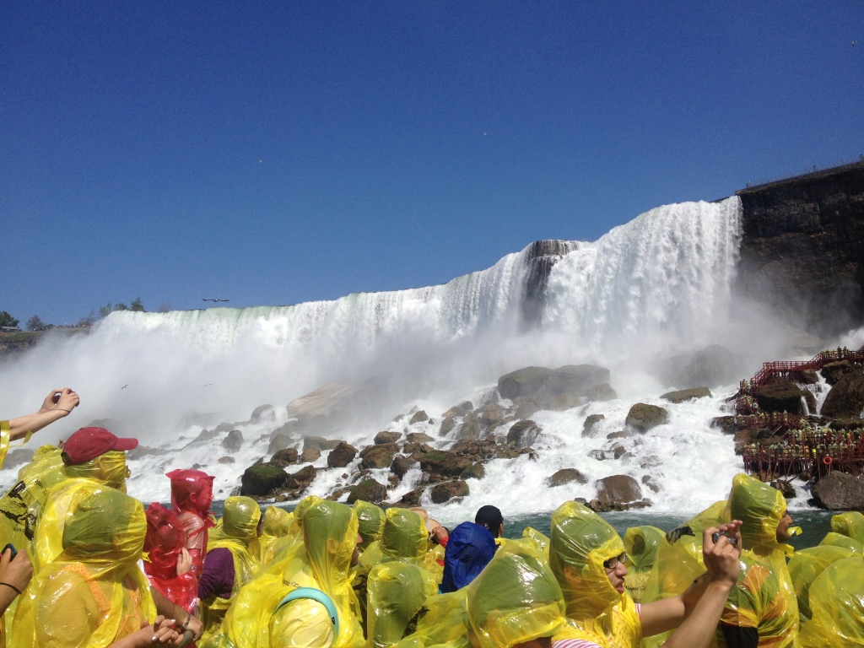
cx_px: 432
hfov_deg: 52.6
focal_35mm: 35
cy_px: 324
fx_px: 874
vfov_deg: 40.7
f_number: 2.4
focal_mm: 4.28
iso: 50
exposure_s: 1/3953
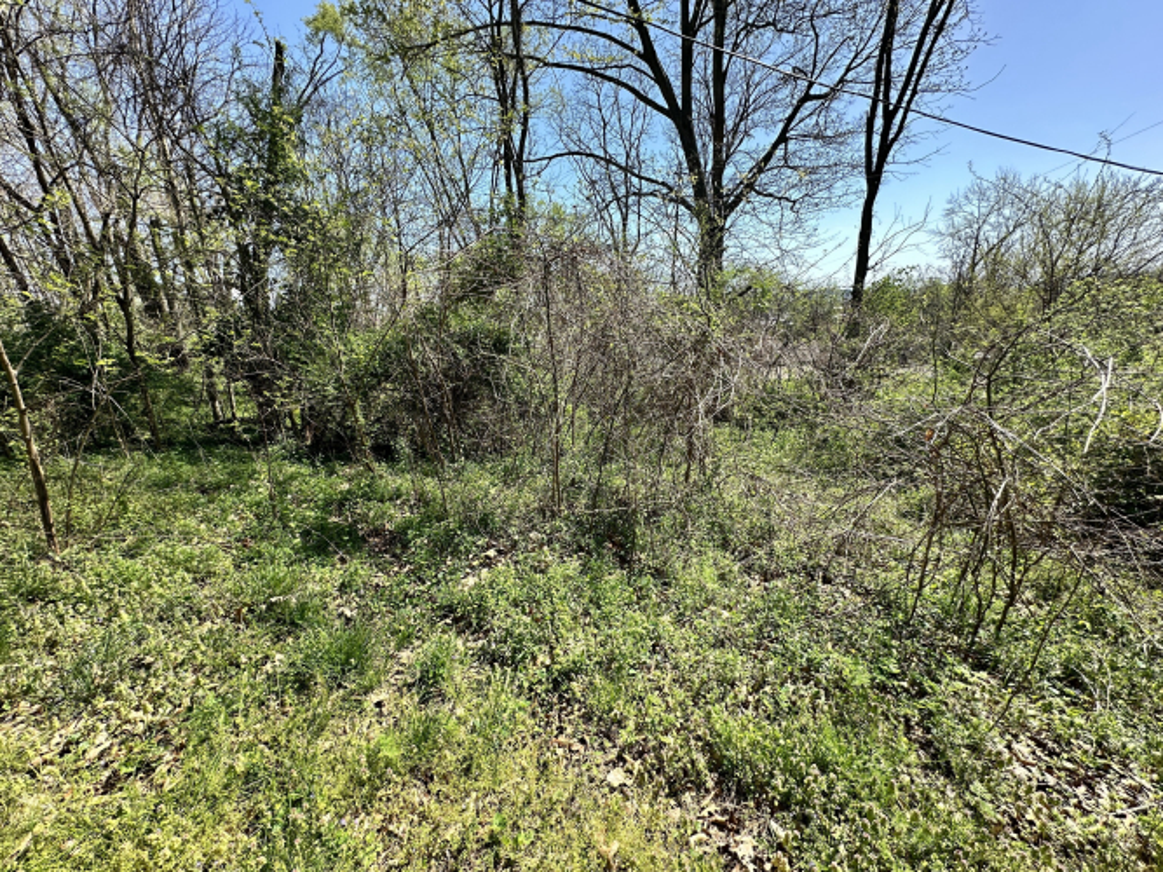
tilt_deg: -14.7
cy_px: 436
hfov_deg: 102.1
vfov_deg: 85.7
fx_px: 470
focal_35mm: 14
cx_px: 582
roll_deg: +3.7
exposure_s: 1/774
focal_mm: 2.22
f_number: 2.2
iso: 40
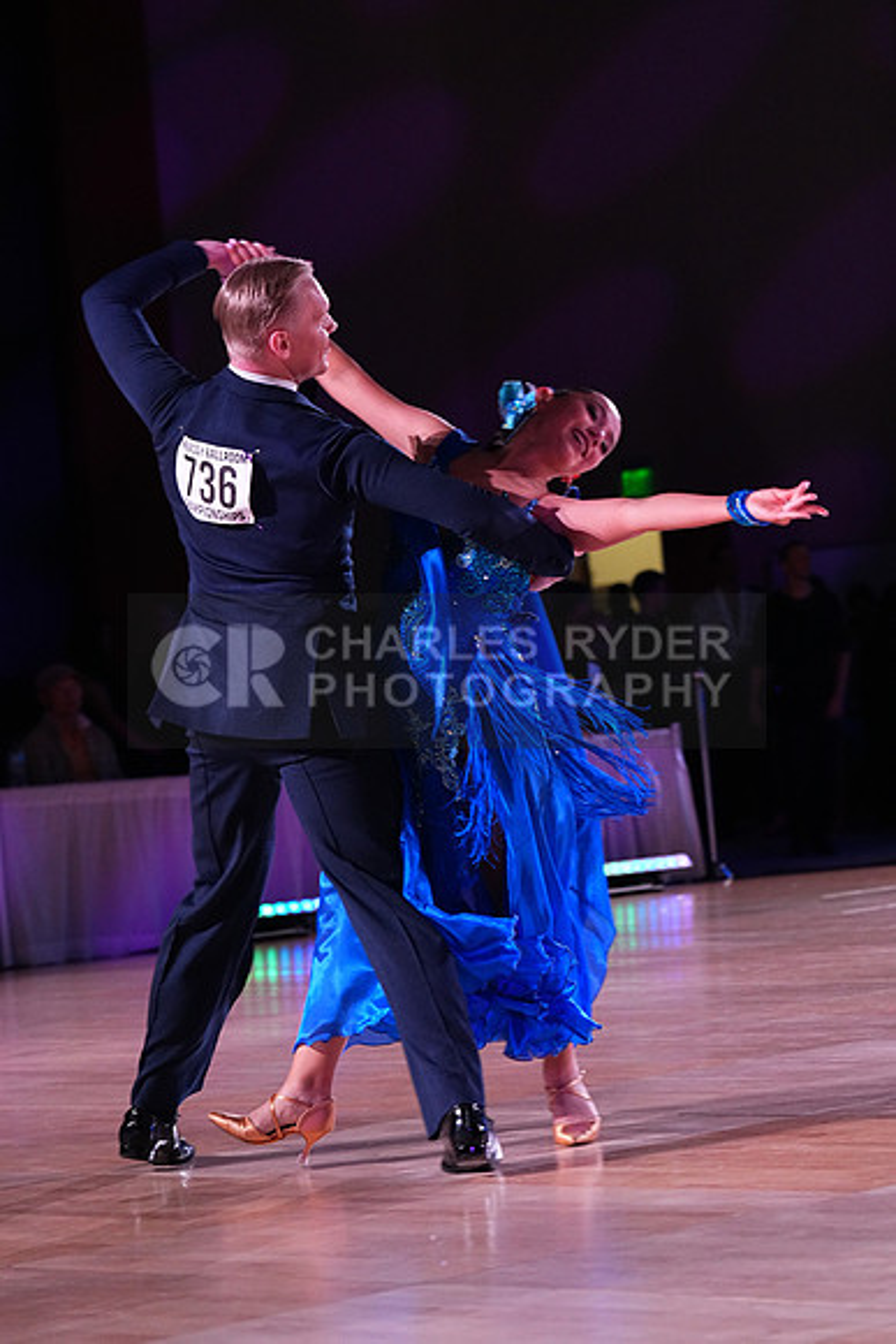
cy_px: 672
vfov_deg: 19.6
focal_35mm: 104
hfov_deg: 13.2
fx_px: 3880
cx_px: 448
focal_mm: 104
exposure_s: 1/320
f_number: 5
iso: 5000
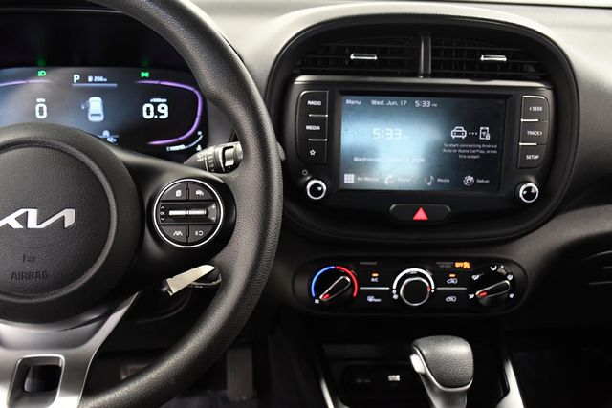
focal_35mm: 39
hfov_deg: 49.5
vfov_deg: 34.2
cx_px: 306
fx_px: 663
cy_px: 204
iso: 2500
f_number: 3.8
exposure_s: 1/100
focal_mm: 26
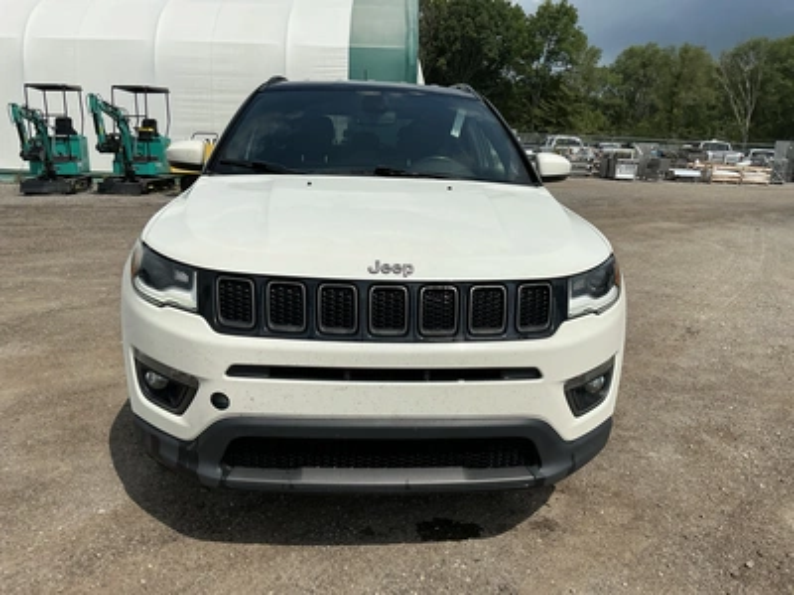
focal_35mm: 28
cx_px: 397
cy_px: 298
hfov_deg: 63.4
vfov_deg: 49.7
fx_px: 642
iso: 25
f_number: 1.8
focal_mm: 3
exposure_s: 1/4785
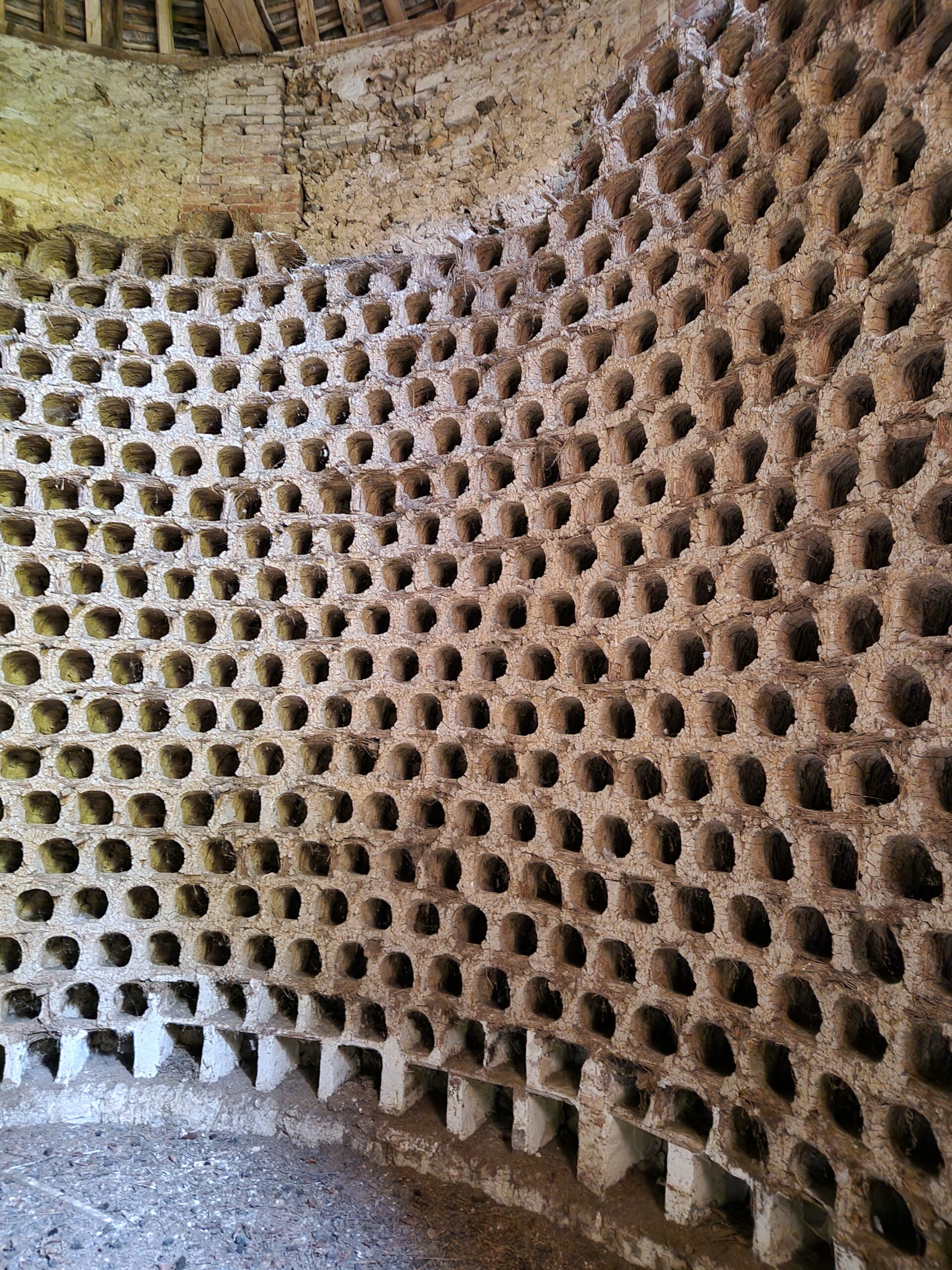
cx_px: 476
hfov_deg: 58.9
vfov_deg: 73.9
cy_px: 635
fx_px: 843
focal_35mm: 23
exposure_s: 1/20
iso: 1600
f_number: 1.8
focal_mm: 5.4
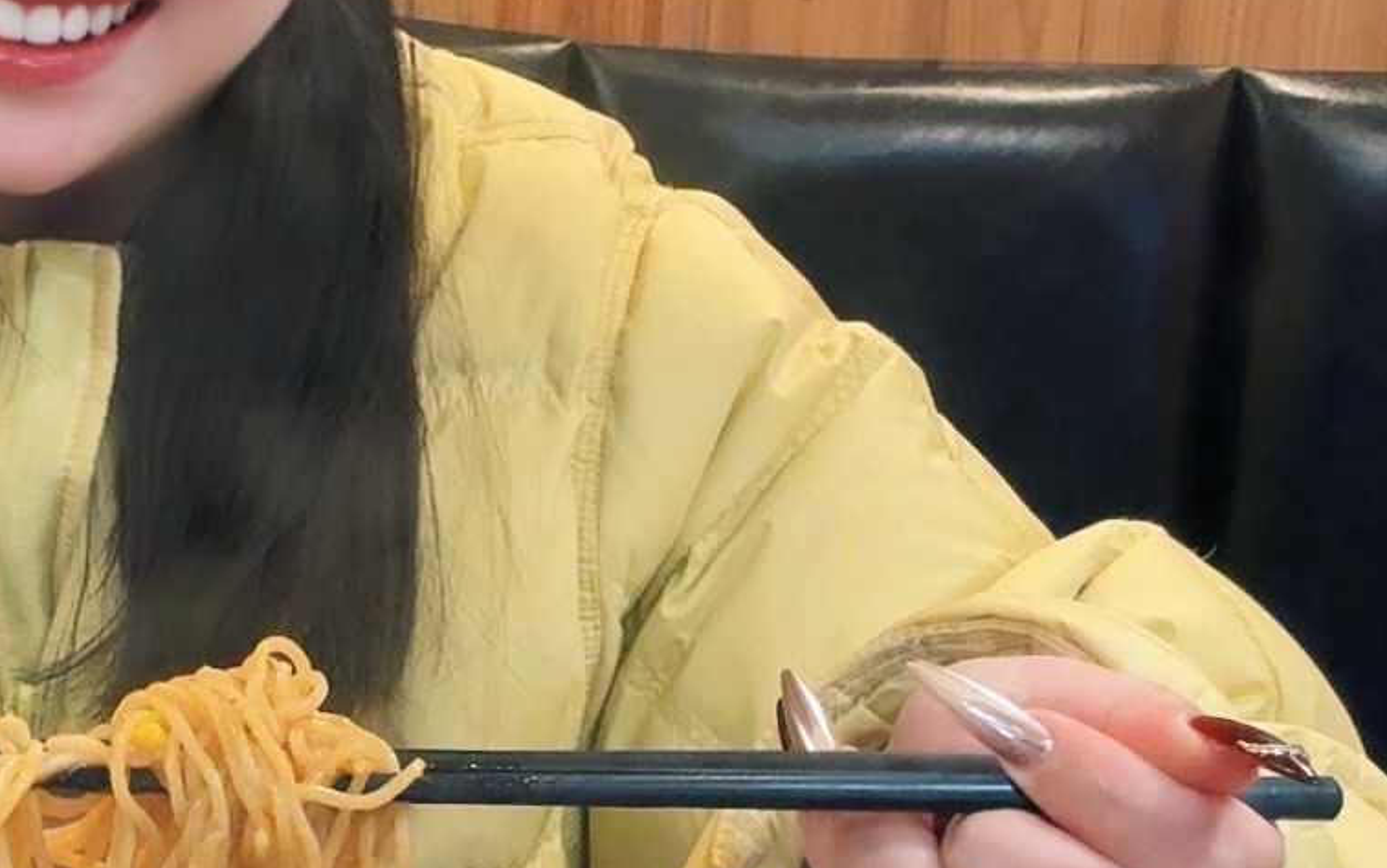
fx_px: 2798
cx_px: 196
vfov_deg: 17.6
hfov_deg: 27.1
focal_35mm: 74
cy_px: 563
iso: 500
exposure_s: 1/25
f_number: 1.9
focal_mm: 2.69
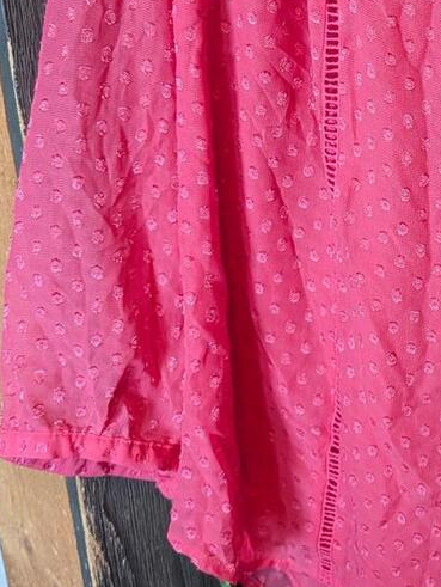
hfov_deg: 21.1
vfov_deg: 28.8
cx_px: 531
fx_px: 1103
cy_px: 72
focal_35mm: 65
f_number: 1.68
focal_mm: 6.9
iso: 518
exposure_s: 1/120
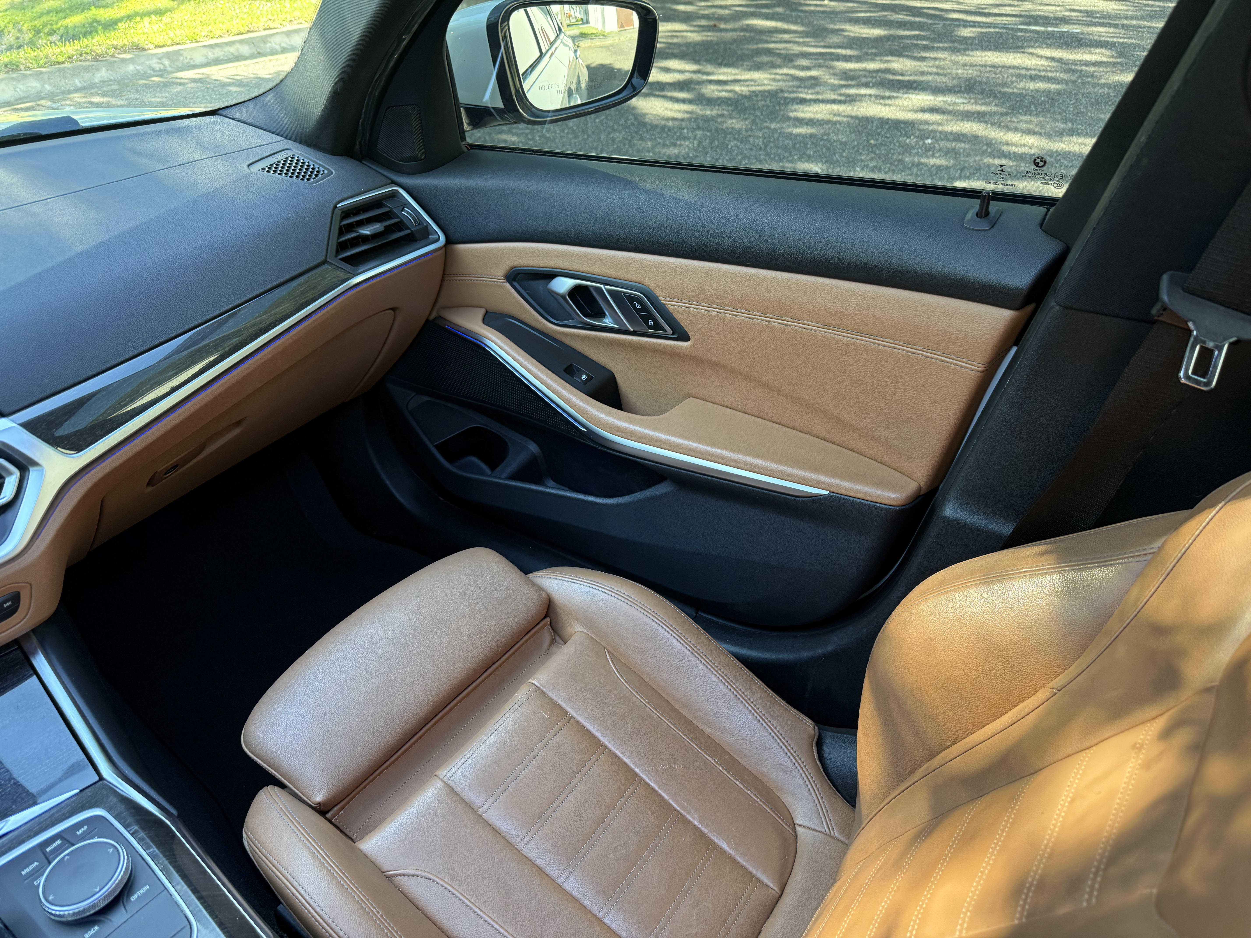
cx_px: 626
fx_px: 867
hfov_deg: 71.6
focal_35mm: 24
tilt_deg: -33.6
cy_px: 469
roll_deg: +2.5
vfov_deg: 56.8
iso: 160
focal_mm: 6.76
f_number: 1.78
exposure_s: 1/81
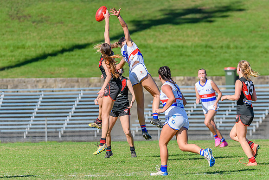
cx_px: 139
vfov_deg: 3.2
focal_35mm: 426
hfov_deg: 4.8
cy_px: 79
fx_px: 3187
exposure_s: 1/1600
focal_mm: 320
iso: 640
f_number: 8
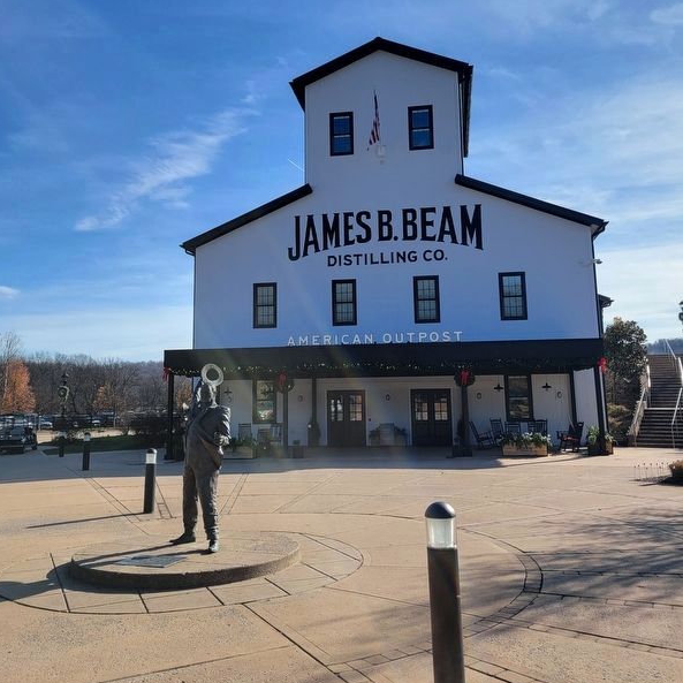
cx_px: 339
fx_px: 692
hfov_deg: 52.5
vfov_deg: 52.5
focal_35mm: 31
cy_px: 311
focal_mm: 5.4
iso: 40
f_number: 1.8
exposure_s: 1/2423
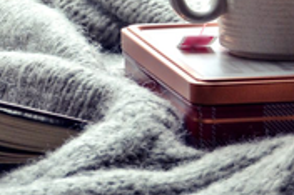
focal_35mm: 375
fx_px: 3062
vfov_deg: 3.6
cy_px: -204
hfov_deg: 5.5
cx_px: 159
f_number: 8
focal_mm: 55
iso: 400
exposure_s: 1/5
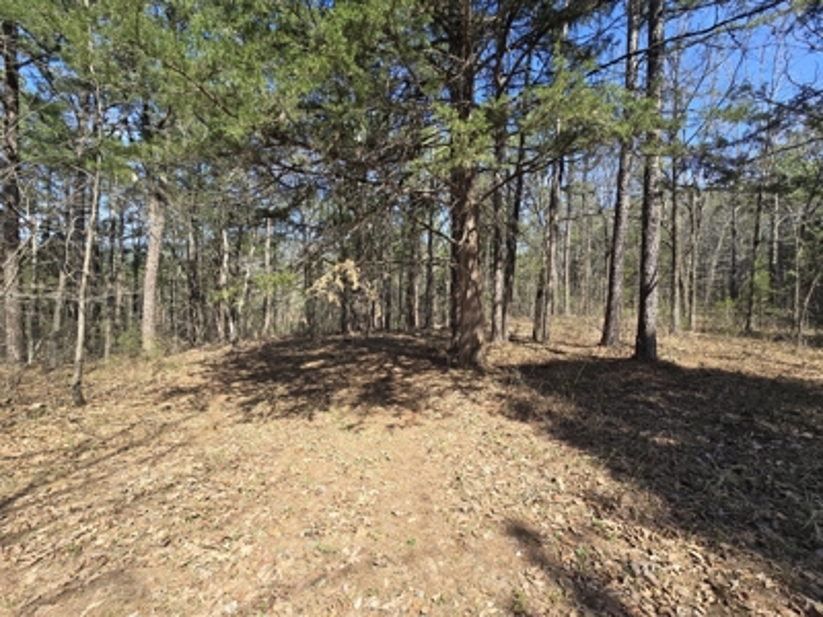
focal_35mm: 13
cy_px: 308
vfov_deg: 89.9
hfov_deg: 106.2
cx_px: 412
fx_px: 309
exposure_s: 1/734
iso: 50
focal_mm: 2.2
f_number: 2.2
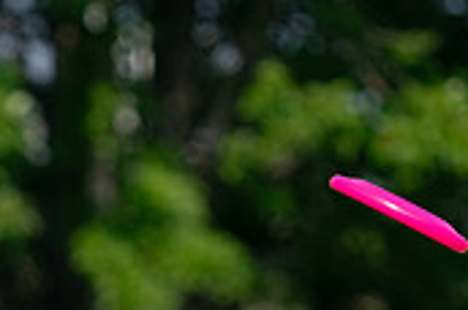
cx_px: -57
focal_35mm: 1332
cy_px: 518
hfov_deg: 1.6
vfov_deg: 1.0
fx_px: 17284
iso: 1250
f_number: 6.3
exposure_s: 1/4000
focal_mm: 394
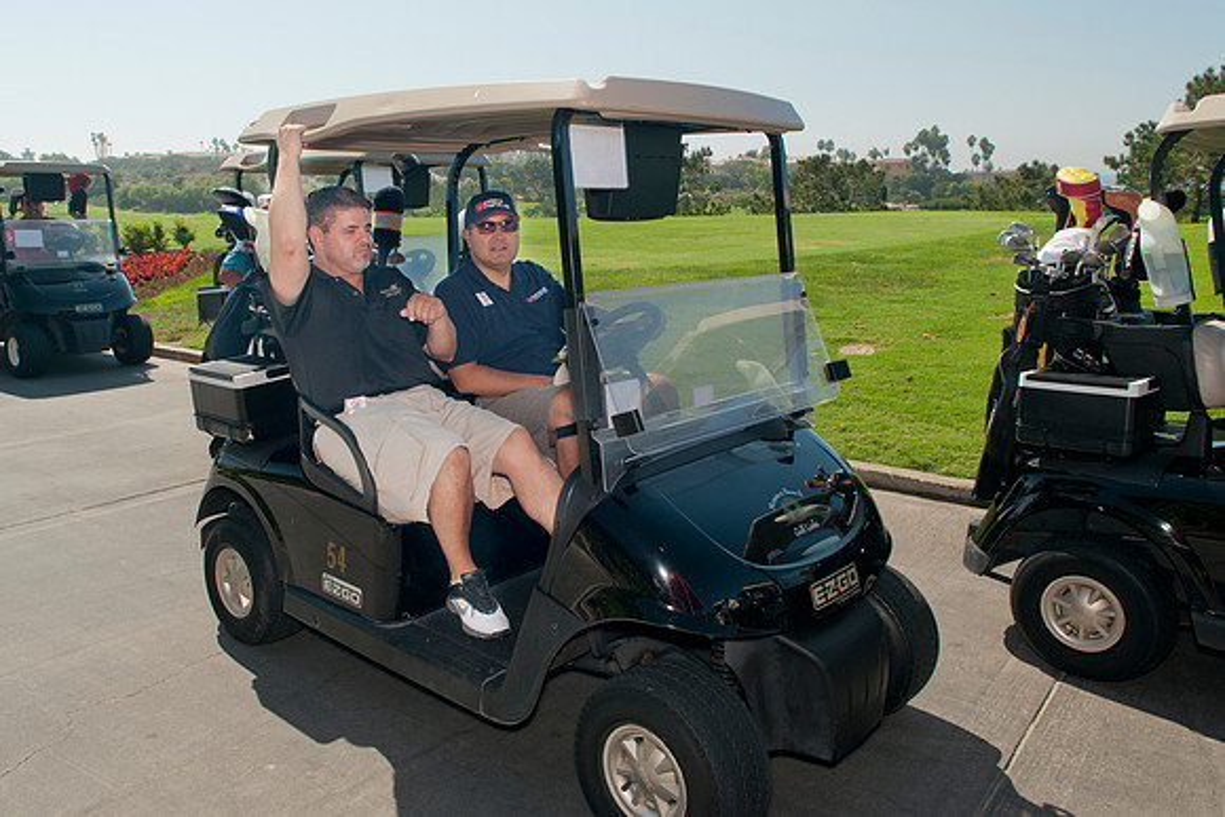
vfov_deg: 45.7
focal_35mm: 28
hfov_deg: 64.4
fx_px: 969
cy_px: 362
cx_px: 541
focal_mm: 17
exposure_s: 1/200
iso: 400
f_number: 7.1
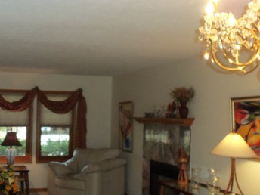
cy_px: 106
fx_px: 406
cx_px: 73
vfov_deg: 27.0
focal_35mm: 54
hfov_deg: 34.9
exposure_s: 1/30
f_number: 3.4
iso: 125
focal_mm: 5.2
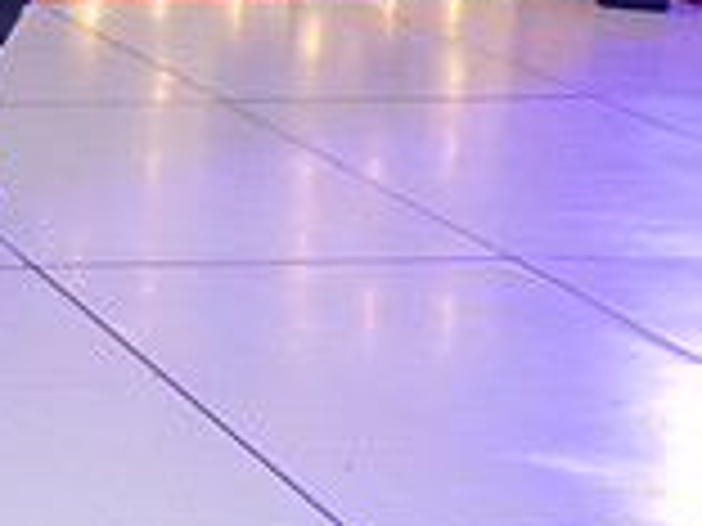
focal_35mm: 111
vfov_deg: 13.1
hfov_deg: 14.6
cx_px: -717
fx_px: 2251
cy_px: -23
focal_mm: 24
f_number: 2.8
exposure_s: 1/100
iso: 400
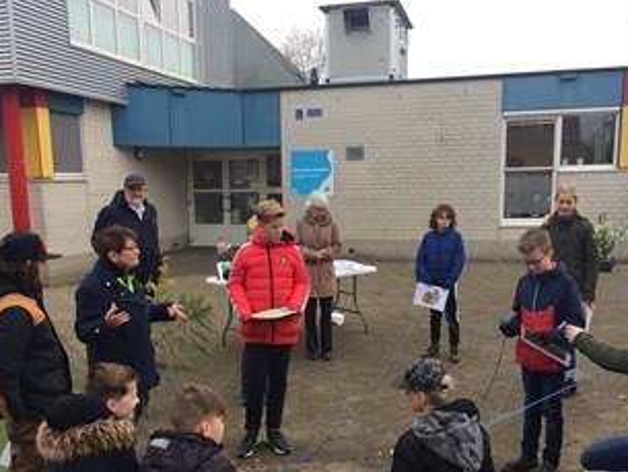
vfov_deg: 37.4
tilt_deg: -11.9
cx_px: 296
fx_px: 690
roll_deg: +1.1
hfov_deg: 48.9
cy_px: 305
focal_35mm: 38
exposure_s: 1/224
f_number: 2.2
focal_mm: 4.15
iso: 32
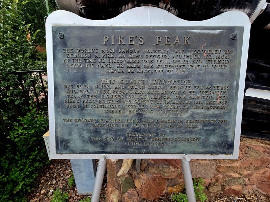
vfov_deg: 89.9
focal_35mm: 13
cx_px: 135
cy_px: 101
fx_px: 101
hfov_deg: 106.2
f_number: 2.2
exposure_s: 1/417
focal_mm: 2.2
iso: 50
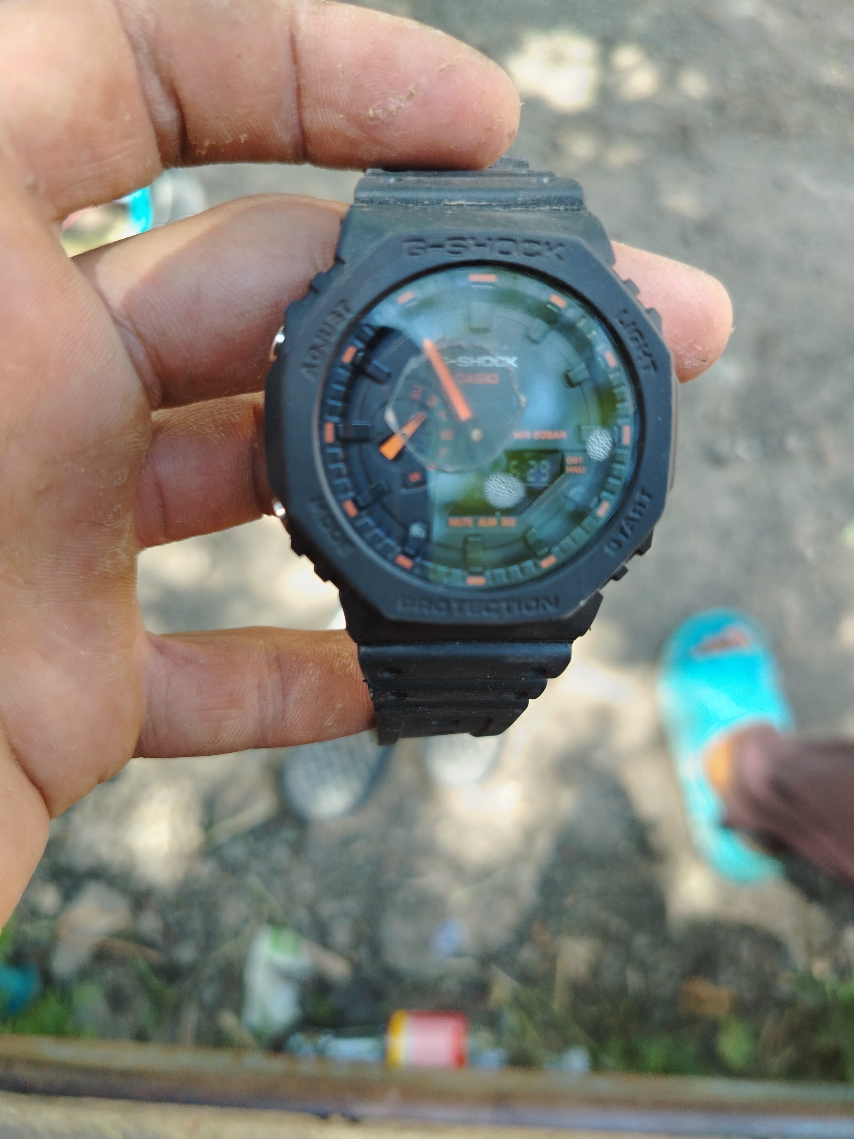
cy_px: 570
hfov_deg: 56.8
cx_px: 427
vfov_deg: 71.6
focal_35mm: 24
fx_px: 789
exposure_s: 1/100
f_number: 1.75
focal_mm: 5.25
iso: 266
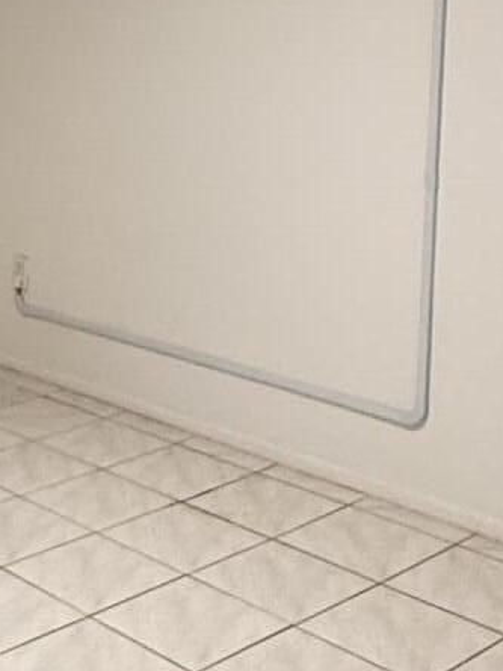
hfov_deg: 22.2
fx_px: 1221
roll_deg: +1.8
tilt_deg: -10.4
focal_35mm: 63
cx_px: -27
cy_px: 237
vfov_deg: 30.5
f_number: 2.2
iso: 320
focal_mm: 2.22
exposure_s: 1/60
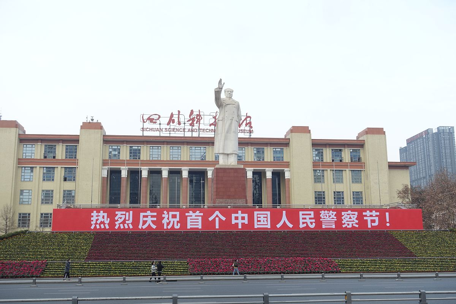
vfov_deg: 32.6
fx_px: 519
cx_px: 228
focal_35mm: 41
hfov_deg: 47.4
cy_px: 152
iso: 200
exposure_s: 1/200
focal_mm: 14.9
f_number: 4
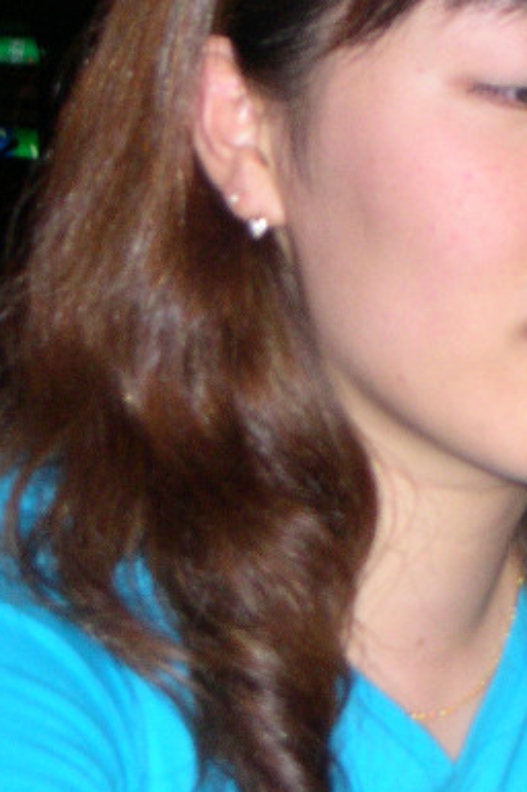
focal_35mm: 223
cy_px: 356
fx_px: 4905
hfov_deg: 6.1
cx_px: 566
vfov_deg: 9.2
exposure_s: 1/60
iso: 400
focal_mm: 20.5
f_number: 4.6
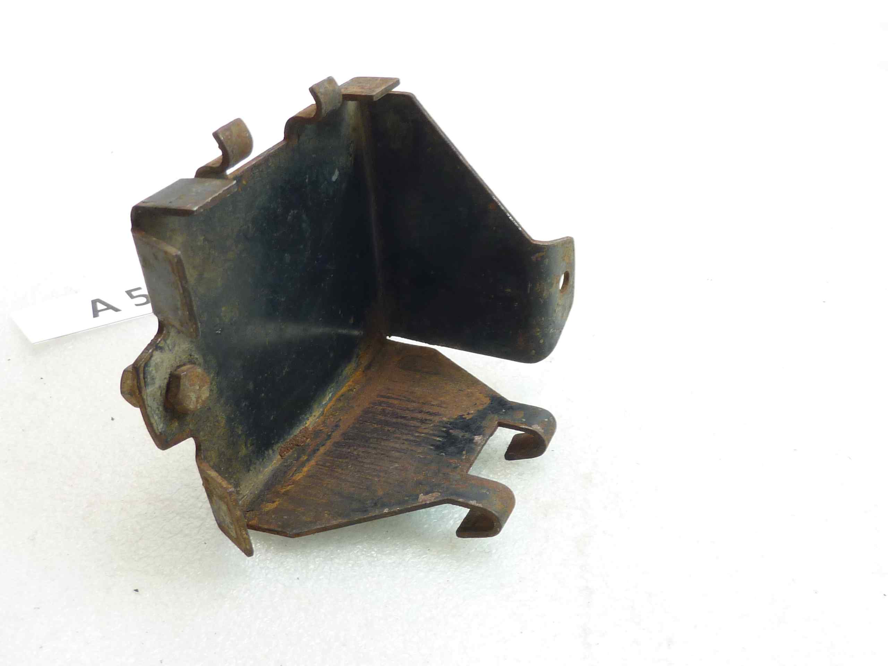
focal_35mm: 38
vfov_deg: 37.7
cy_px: 333
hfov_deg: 49.0
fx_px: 975
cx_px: 444
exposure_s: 1/13
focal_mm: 4.4
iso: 80
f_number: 3.3
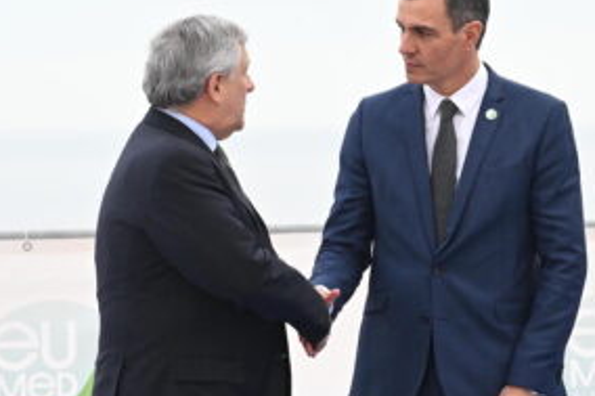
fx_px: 4311
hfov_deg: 7.9
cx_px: 329
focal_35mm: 261
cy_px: 213
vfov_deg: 5.3
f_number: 9
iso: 1800
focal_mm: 185
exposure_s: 1/500
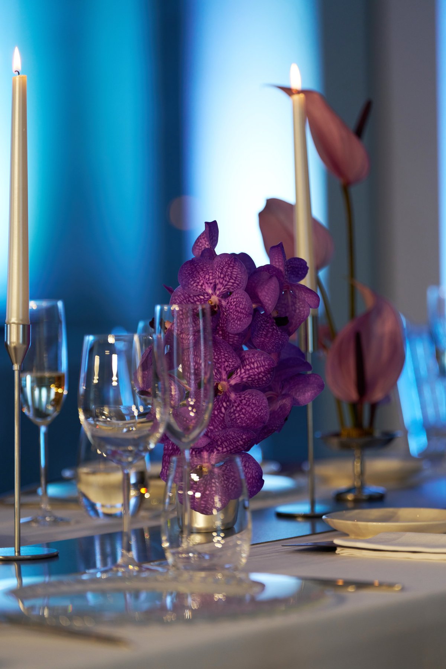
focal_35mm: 136
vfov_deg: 15.1
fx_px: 2527
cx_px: 223
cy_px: 334
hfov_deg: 10.1
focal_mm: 136
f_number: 2.8
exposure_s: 1/200
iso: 500
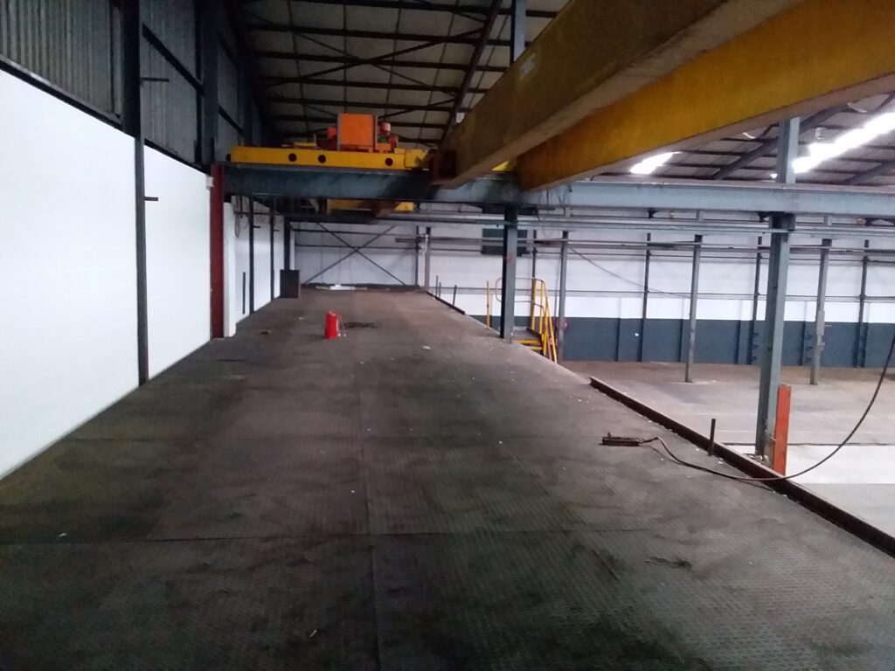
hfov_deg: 58.4
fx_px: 802
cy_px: 336
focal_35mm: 31
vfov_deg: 45.4
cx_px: 448
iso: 320
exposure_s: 1/17
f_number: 2.2
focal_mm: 3.3
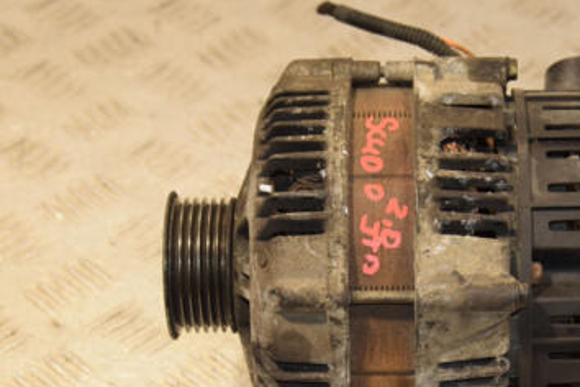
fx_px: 1965
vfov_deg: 11.2
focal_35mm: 122
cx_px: 387
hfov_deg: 16.7
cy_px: 285
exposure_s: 1/200
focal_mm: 48
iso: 800
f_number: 5
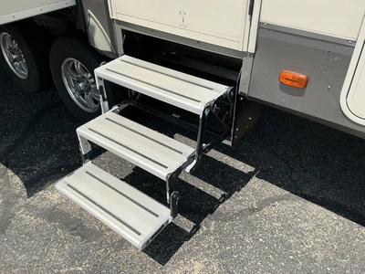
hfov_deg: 63.4
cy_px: 137
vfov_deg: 49.7
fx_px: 295
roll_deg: -0.1
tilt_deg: -30.7
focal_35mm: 28
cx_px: 182
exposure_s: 1/2320
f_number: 1.8
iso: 25
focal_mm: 3
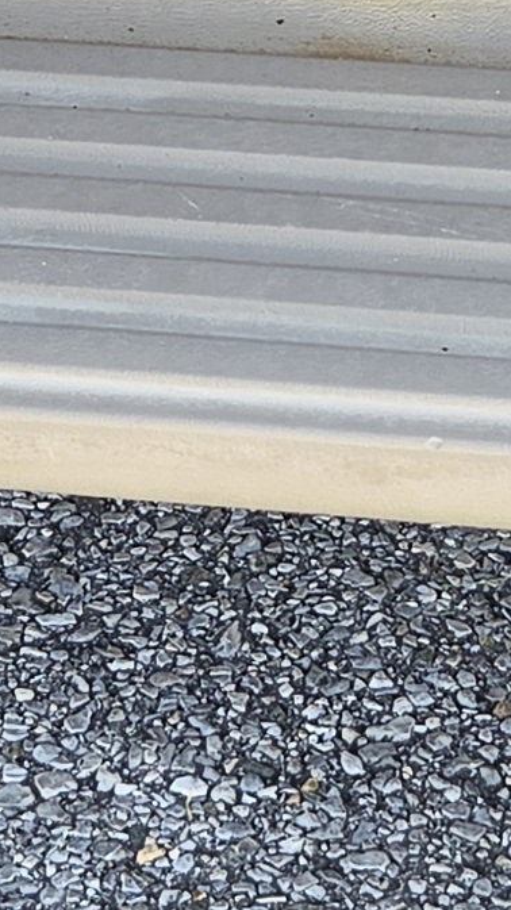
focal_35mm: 149
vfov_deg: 14.3
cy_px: 150
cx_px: 426
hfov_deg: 8.1
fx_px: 3593
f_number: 1.8
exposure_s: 1/180
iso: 80
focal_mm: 5.4
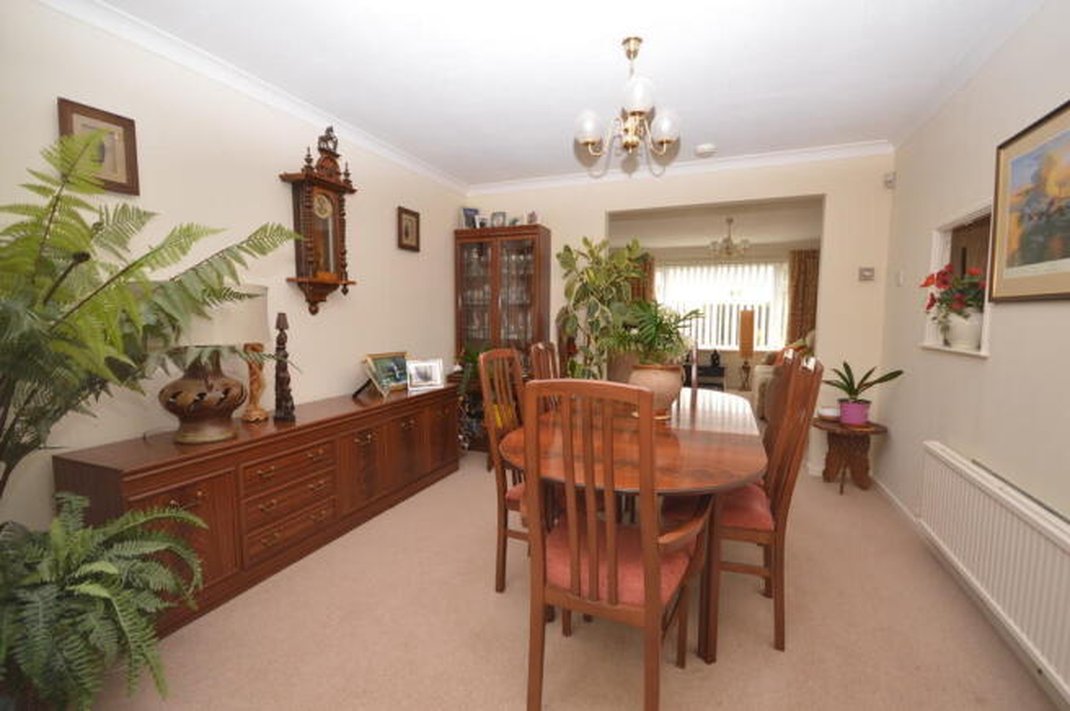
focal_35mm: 15
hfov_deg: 100.4
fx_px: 445
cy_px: 356
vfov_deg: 77.2
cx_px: 535
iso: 100
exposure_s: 1/60
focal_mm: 10
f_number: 4
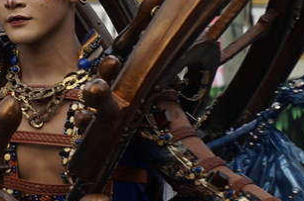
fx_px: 3465
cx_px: -25
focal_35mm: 411
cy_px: 44
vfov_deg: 3.3
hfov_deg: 5.0
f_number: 6.3
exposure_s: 1/400
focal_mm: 105
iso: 200
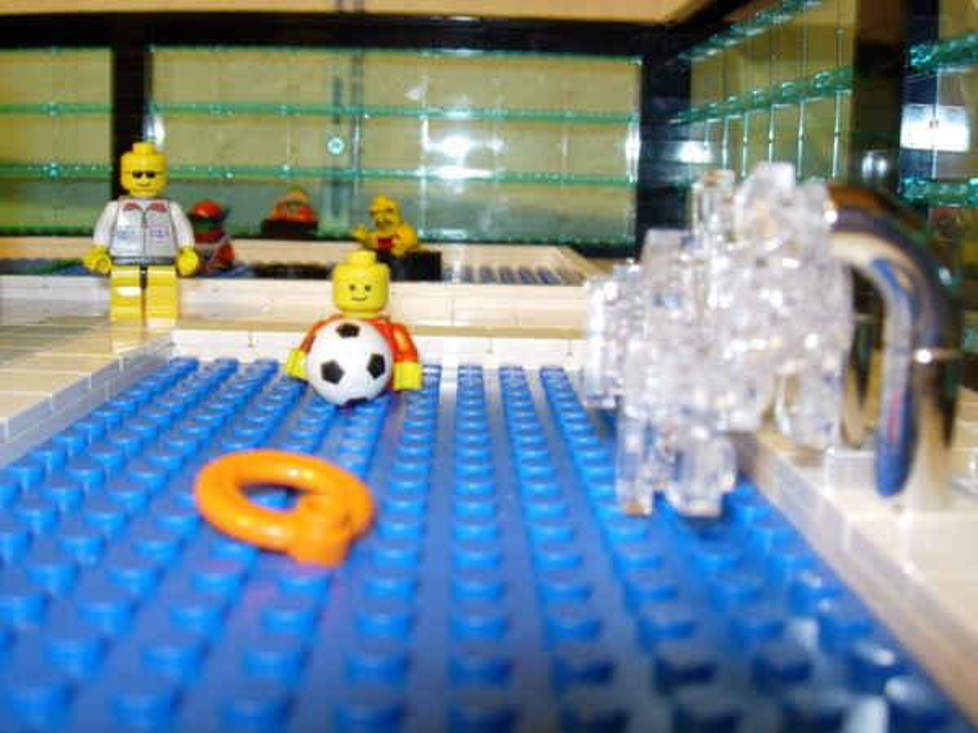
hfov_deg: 49.0
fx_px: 1074
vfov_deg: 37.7
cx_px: 489
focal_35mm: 38
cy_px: 366
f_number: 4.8
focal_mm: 7.8
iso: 79
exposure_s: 1/1.5
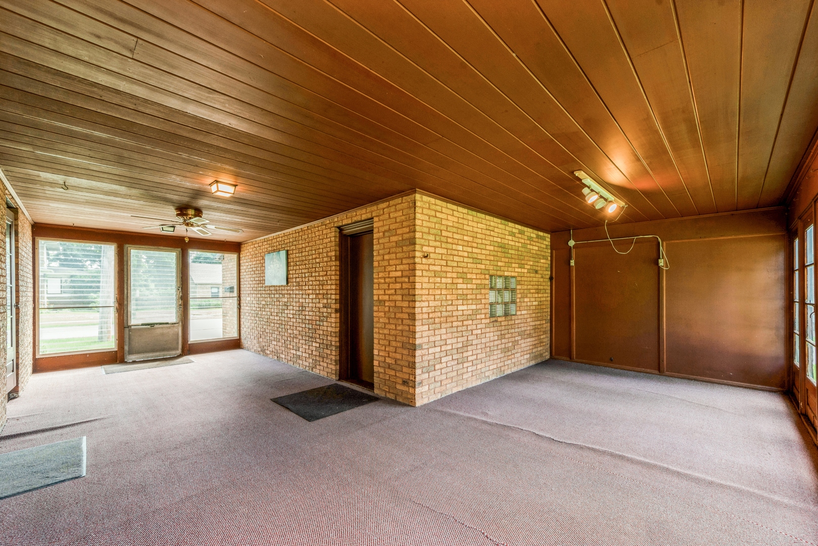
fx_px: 318
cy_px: 273
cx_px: 409
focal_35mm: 14
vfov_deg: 81.3
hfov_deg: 104.2
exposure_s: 1/13
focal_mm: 14
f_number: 8
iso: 200
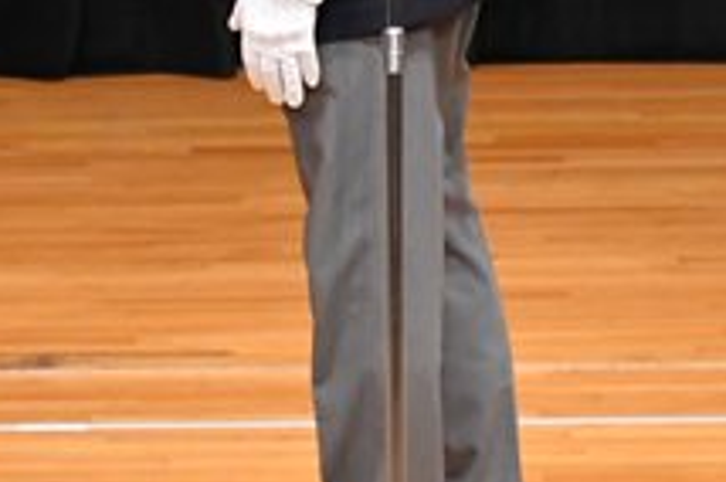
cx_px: 103
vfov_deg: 1.5
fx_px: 18626
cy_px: -54
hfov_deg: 2.2
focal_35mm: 925
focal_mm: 170
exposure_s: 1/400
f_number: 5.6
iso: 4000
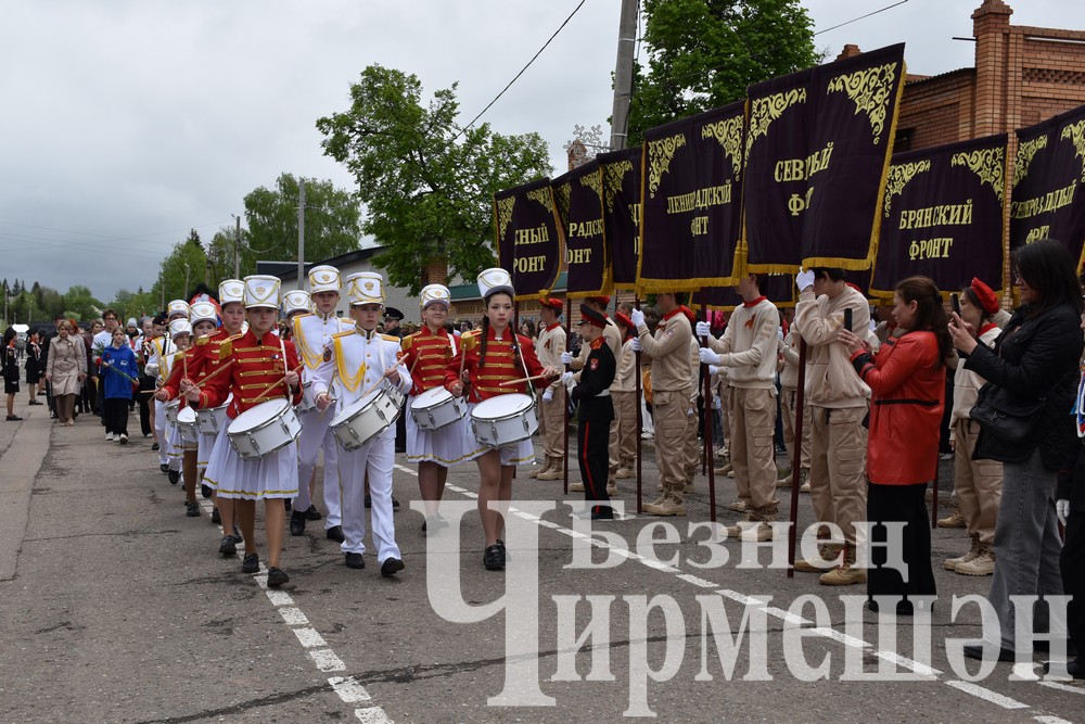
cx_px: 542
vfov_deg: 34.2
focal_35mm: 39
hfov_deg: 49.5
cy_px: 362
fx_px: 1176
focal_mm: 26
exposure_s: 1/250
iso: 200
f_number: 8
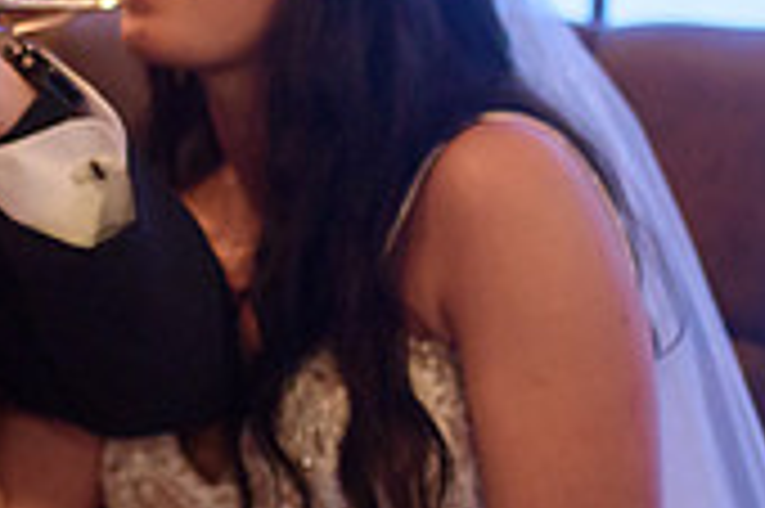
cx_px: 49
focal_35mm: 132
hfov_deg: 15.3
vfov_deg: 10.3
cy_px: -4
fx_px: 2802
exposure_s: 1/250
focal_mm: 35
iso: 2000
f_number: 1.8
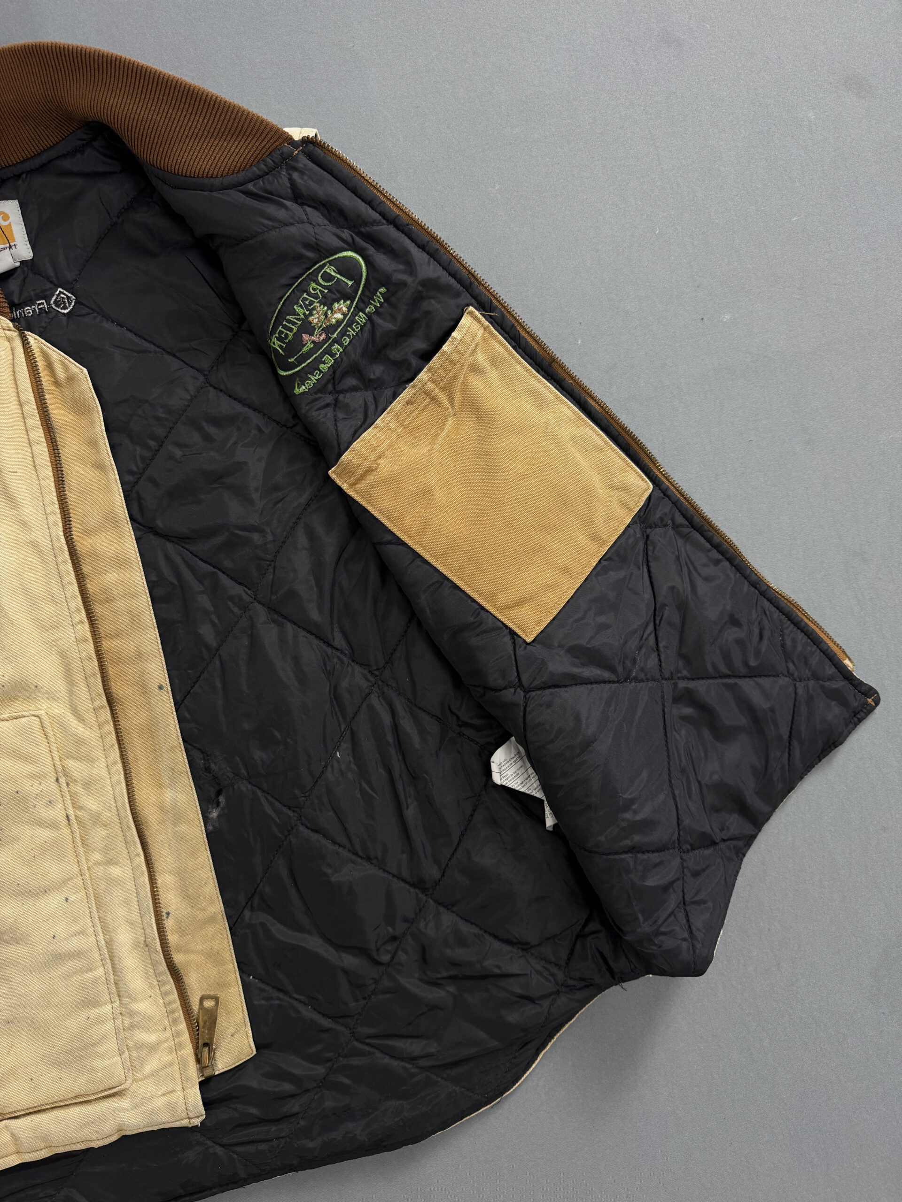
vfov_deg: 71.6
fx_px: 834
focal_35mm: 24
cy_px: 601
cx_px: 451
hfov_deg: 56.8
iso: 125
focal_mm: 6.76
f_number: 1.78
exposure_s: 1/60
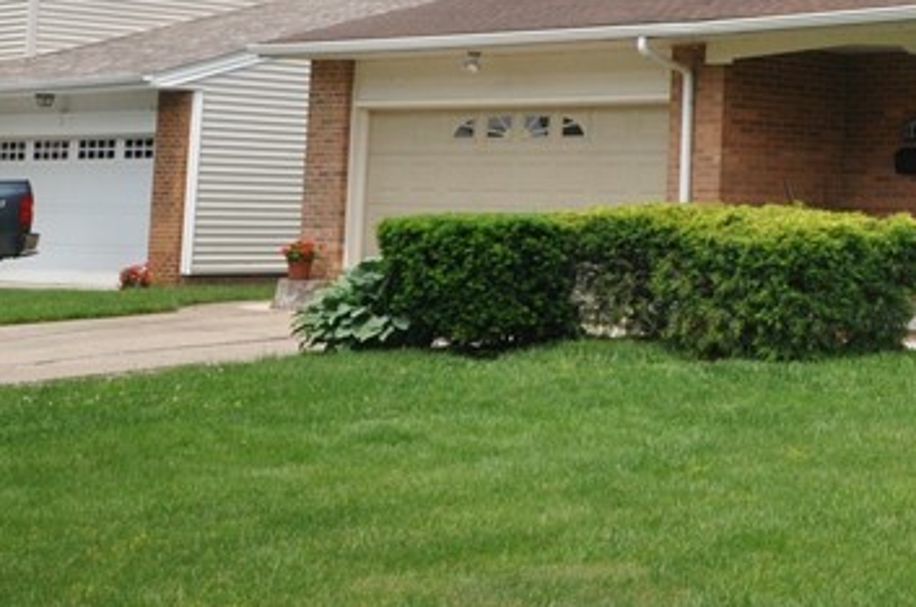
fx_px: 1879
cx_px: 1199
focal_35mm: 74
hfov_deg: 24.0
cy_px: 52
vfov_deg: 18.0
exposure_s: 1/1250
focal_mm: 16
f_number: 8
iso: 800
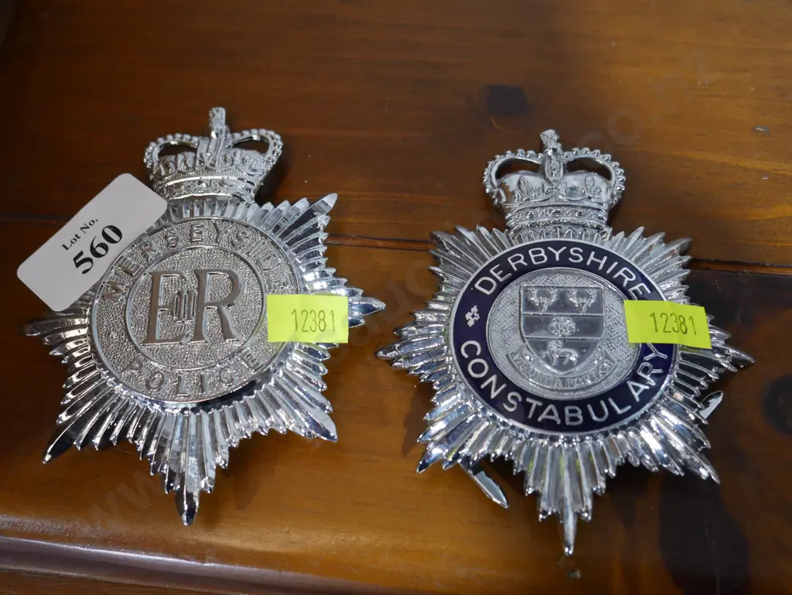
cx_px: 396
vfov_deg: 31.5
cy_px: 298
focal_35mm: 46
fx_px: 1053
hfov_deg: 41.2
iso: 1000
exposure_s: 1/60
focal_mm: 23
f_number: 5.1
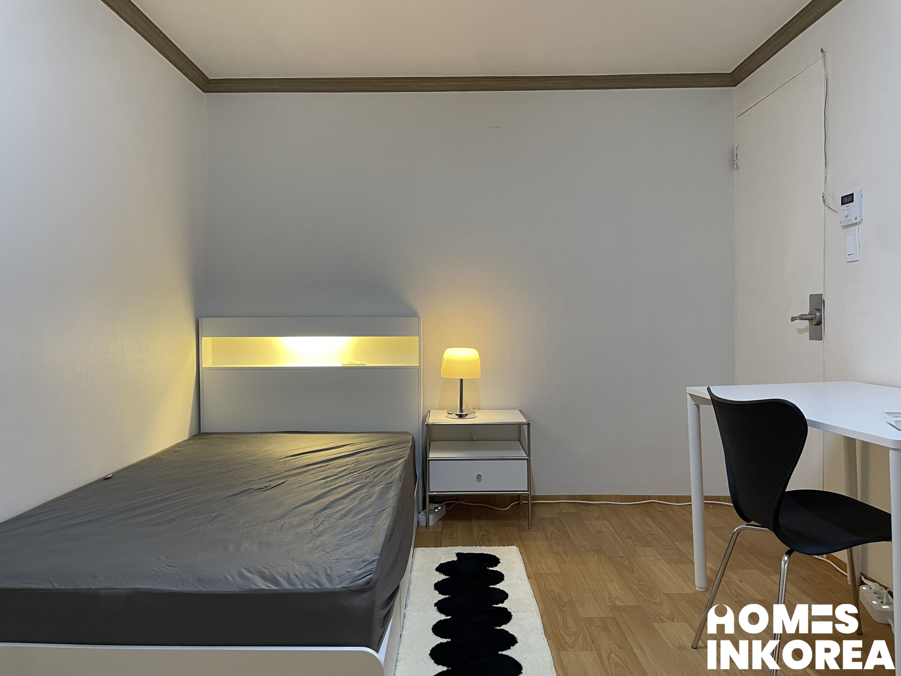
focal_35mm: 26
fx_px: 677
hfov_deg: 67.3
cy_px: 338
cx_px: 450
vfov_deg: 53.1
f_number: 1.6
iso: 125
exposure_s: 1/60
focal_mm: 4.2
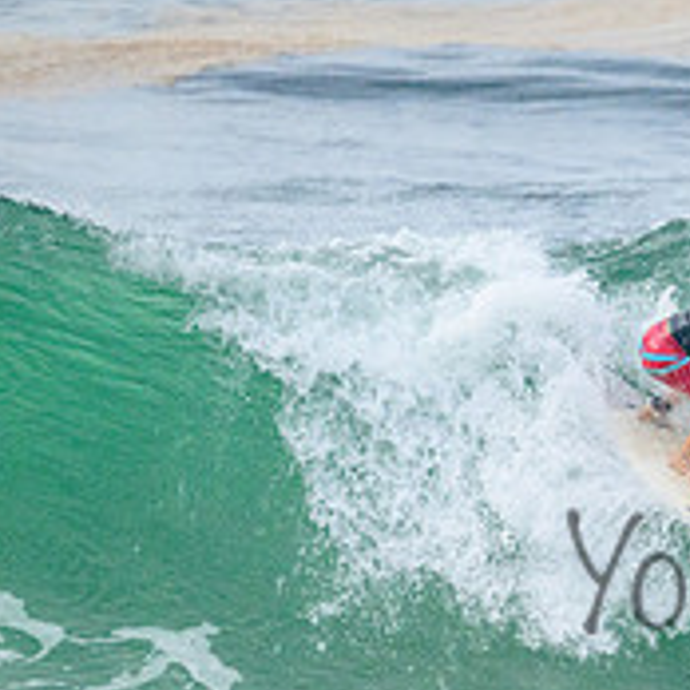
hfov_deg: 1.2
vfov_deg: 1.2
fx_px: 33918
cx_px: 976
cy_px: 537
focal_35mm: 1504
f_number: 10
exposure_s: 1/2500
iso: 1600
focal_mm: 530
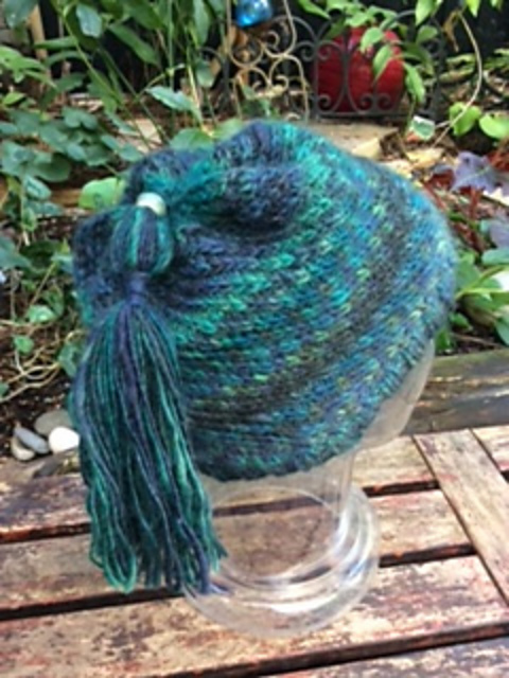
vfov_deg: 56.8
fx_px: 627
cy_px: 339
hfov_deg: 44.2
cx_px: 254
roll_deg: +2.5
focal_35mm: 32
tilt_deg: -34.3
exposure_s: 1/24
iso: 200
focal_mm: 3.3
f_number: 2.4
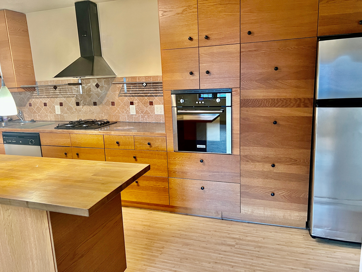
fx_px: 272
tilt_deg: -11.6
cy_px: 136
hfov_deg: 67.3
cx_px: 181
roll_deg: +2.4
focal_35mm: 26
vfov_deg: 53.1
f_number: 1.5
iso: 400
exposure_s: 1/60
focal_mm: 5.7
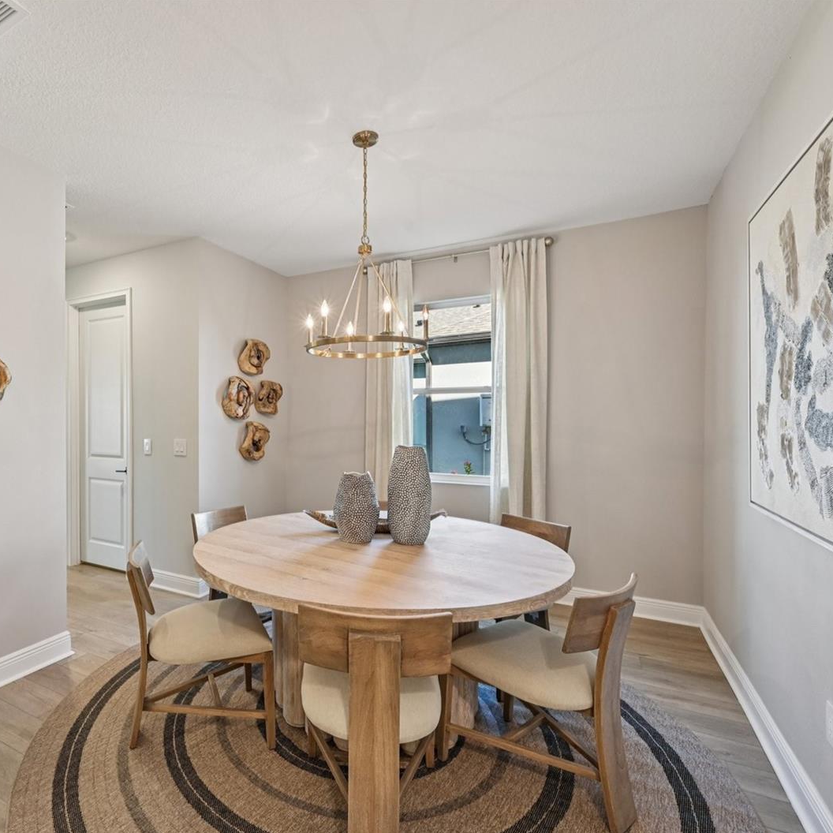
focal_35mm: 18
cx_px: 293
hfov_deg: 78.7
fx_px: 490
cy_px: 416
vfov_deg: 80.7
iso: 400
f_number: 8
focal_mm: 14
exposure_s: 1/25
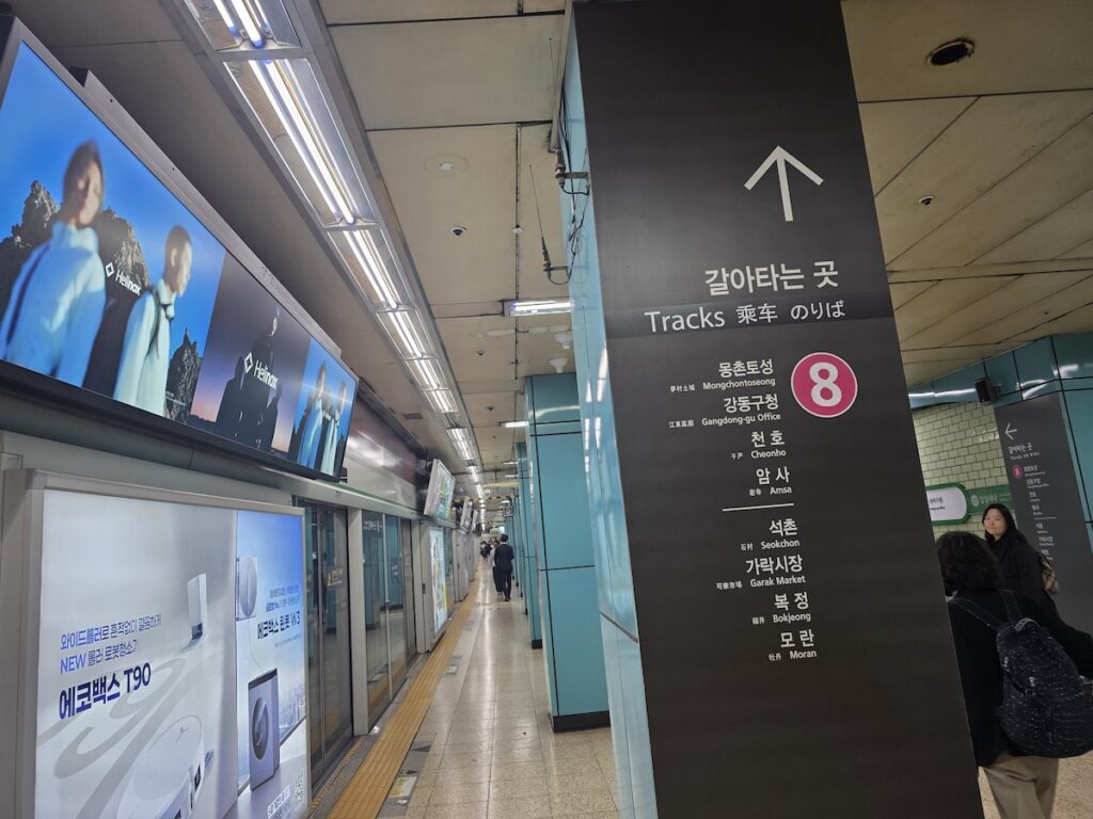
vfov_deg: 58.9
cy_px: 410
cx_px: 546
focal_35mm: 23
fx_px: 726
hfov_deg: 73.9
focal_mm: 6.3
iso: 200
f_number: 1.7
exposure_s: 1/120
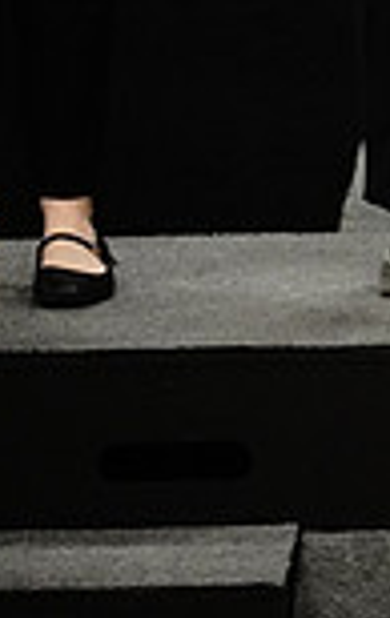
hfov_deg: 1.8
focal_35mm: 735
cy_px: -130
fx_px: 12430
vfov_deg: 2.8
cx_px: 1082
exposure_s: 1/125
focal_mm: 128
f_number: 5.6
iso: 8000
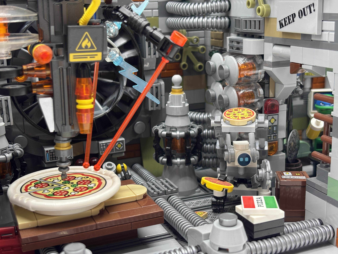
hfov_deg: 36.8
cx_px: 169
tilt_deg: -14.5
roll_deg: +1.1
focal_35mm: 52
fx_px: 508
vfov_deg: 28.0
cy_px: 127
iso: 50
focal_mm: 5.96
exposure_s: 1/118
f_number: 1.6
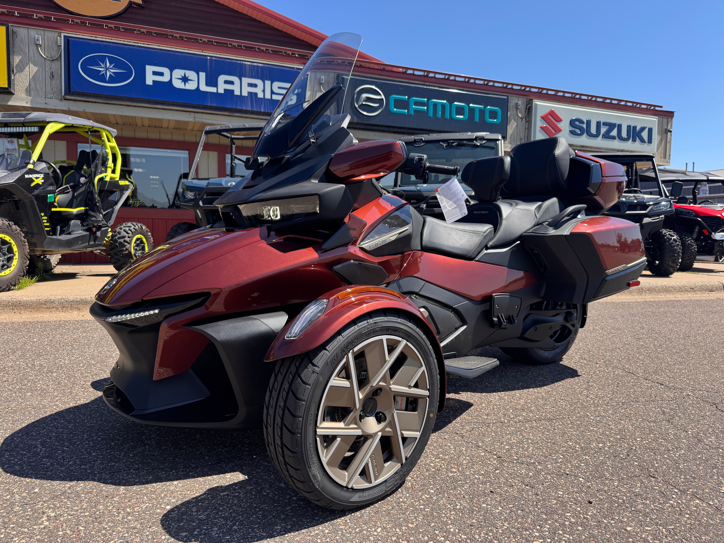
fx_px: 502
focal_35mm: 24
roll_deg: -0.9
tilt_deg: -2.8
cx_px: 362
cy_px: 272
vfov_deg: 56.8
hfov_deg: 71.6
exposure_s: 1/2041
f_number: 1.78
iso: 80
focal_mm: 6.76
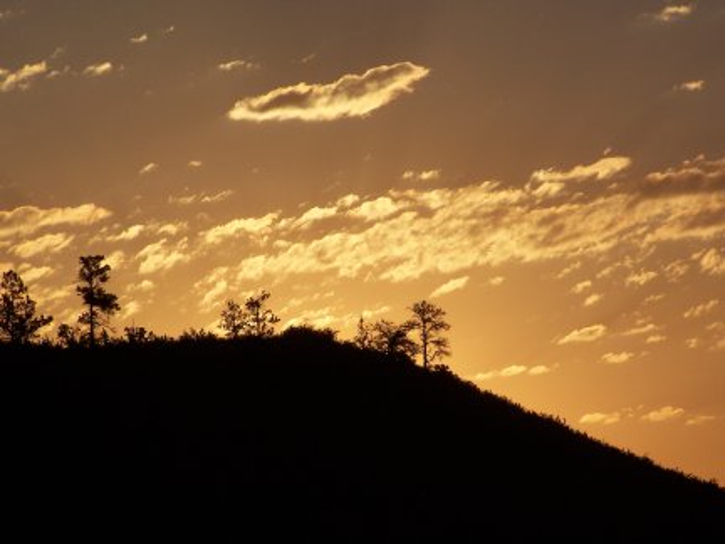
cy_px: 272
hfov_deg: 6.5
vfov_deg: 4.8
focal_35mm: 307
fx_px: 6430
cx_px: 362
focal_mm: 51
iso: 80
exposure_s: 1/1600
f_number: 7.1
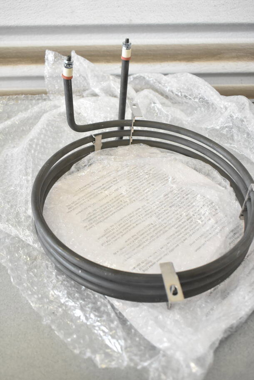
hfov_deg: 40.0
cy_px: 190
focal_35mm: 33
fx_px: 349
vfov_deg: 57.2
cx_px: 127
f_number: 5
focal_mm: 22
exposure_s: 1/100
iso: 1600
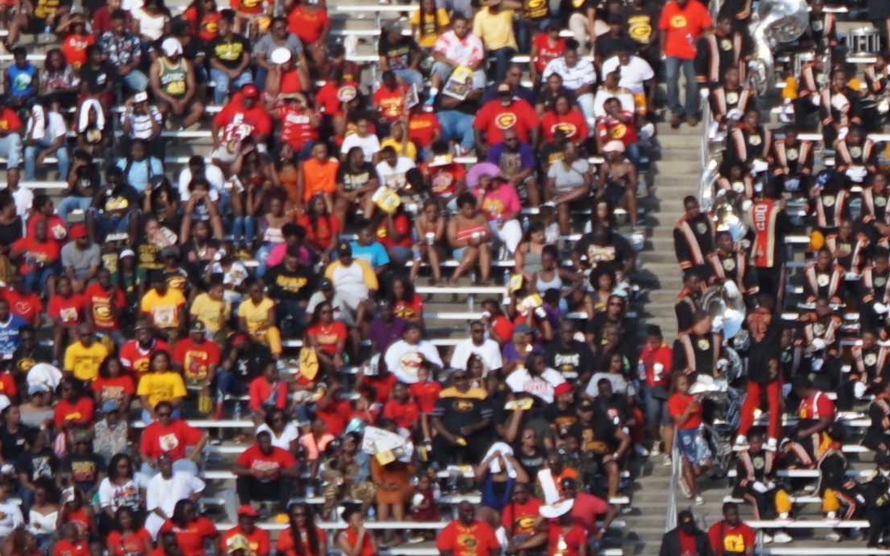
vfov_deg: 3.1
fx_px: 10112
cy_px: 1095
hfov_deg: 4.9
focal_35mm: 417
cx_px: 2322
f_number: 6.3
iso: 100
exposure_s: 1/200
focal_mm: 50
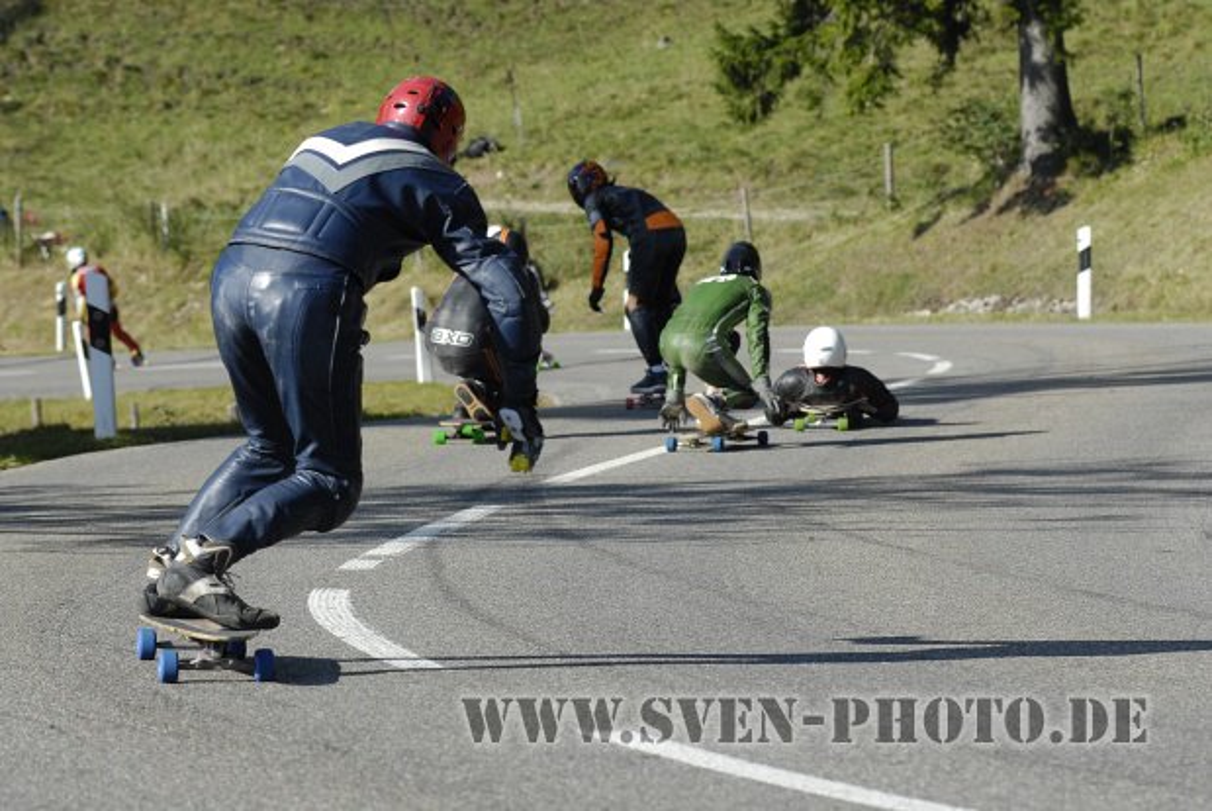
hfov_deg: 11.8
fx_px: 5863
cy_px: 406
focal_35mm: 174
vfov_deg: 7.9
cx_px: 606
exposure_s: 1/500
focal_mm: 116
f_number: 6.3
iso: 200
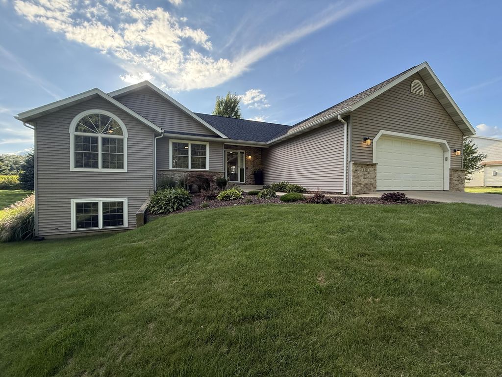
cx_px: 251
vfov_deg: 85.7
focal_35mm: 14
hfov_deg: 102.1
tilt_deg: -0.3
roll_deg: -0.9
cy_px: 188
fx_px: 203
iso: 64
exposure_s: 1/799
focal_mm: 2.22
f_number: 2.2
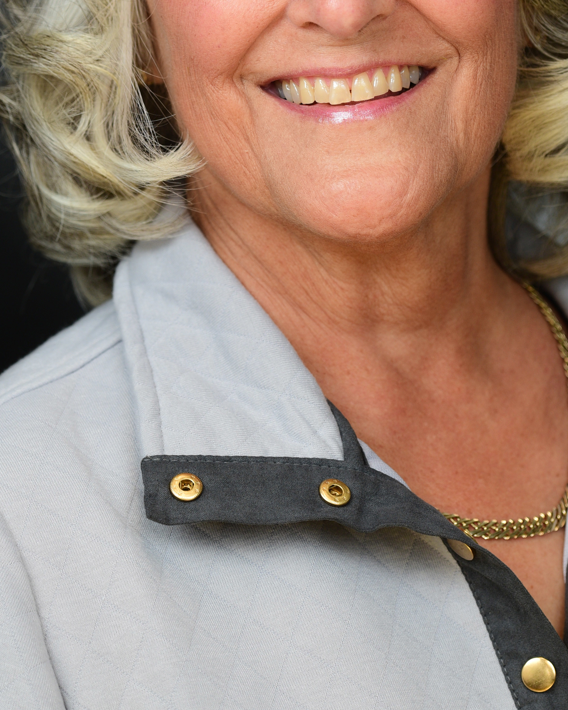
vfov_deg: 8.6
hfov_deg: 6.9
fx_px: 4707
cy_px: 212
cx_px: 293
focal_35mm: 224
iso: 200
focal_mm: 112
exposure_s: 1/200
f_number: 4
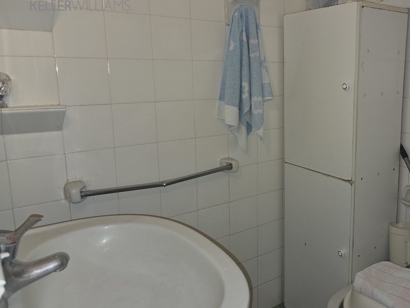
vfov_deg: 45.4
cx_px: 273
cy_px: 139
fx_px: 367
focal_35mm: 31
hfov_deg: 57.1
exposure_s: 1/50
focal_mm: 6.3
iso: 100
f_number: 1.7
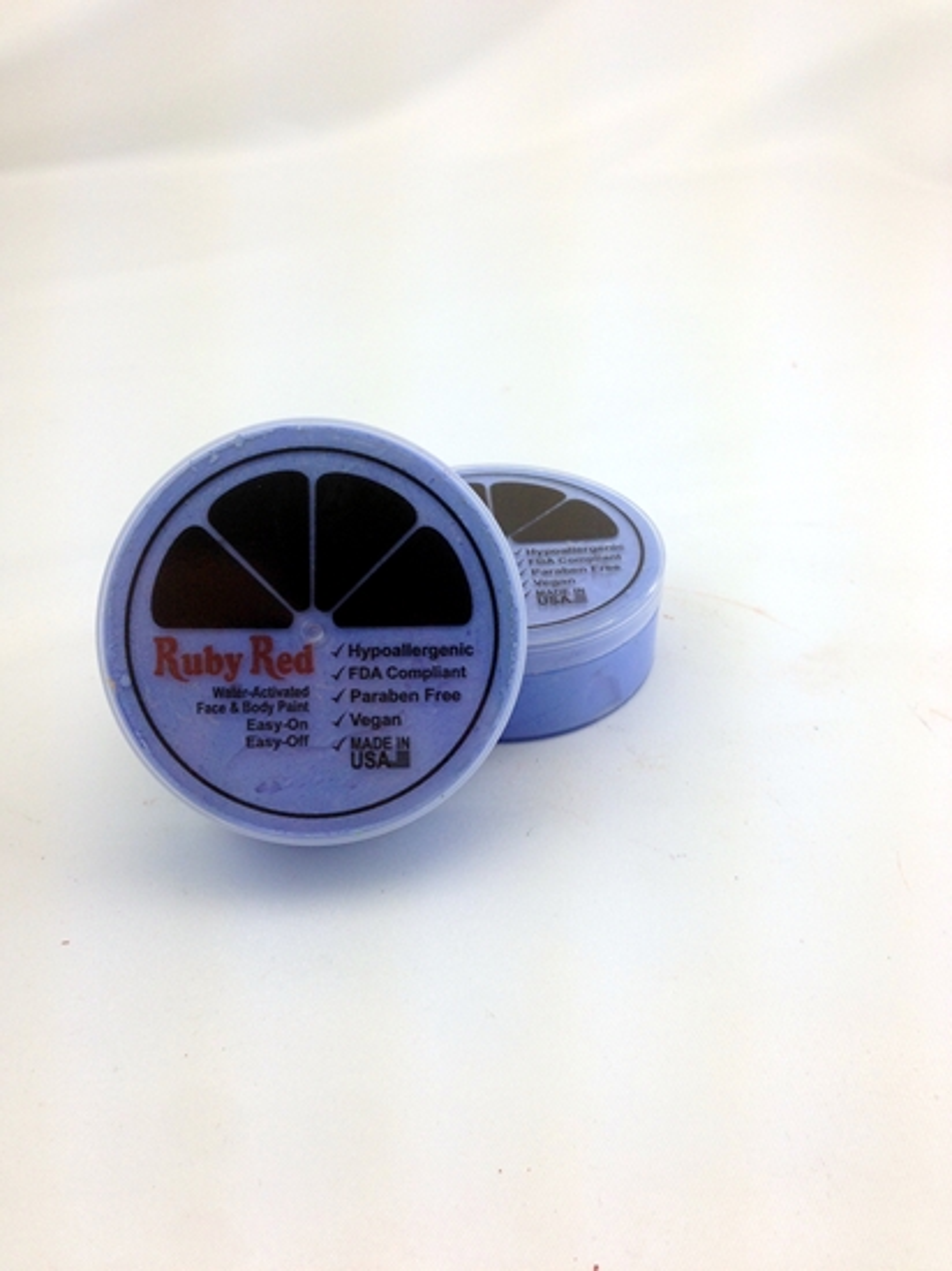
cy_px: 636
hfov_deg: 42.9
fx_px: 1211
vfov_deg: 55.4
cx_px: 476
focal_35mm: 33
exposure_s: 1/164
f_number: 2.4
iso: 50
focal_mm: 4.12
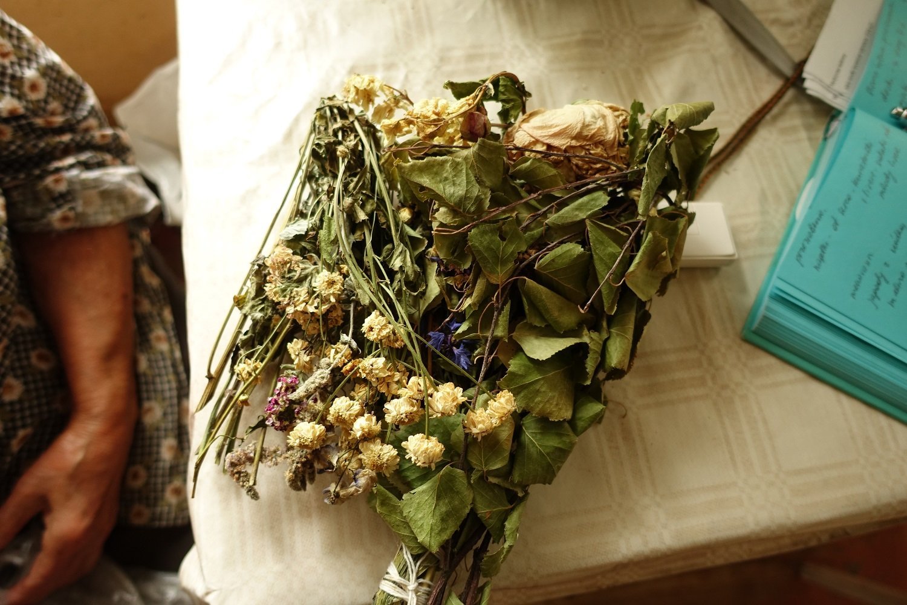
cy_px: 302
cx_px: 454
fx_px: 605
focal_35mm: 24
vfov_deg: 53.1
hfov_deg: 73.7
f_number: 1.8
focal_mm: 8.8
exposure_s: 1/30
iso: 200
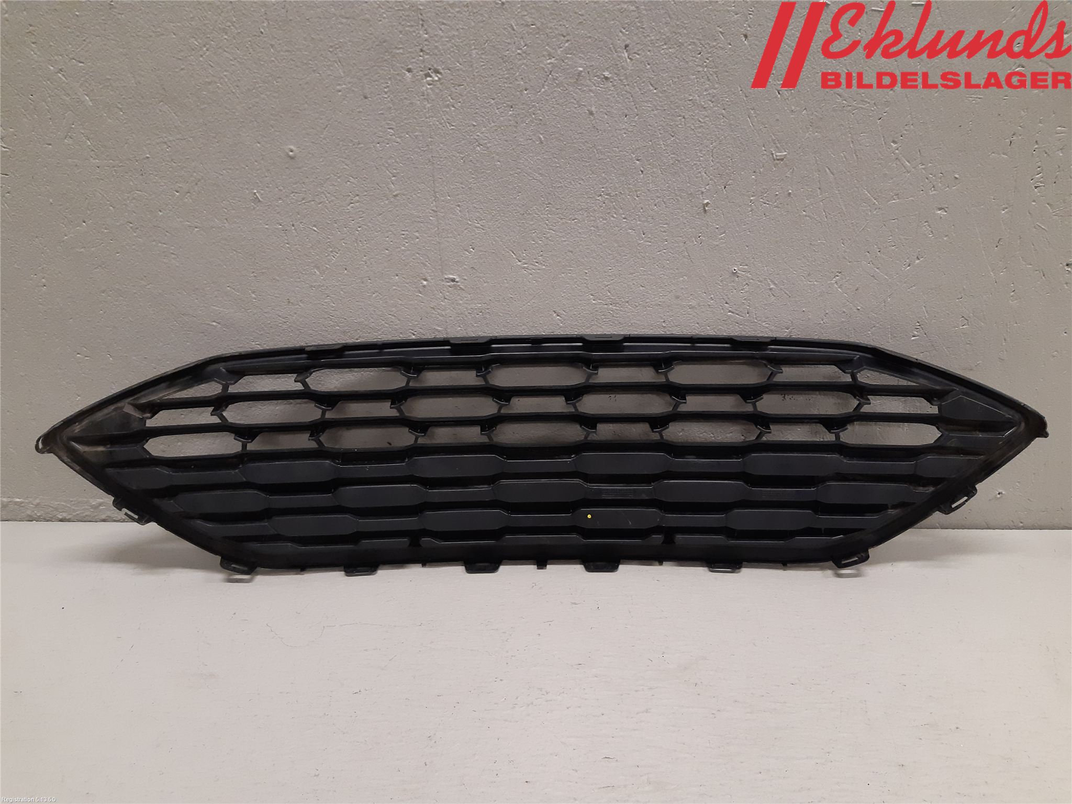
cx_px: 536
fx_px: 805
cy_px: 402
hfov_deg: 67.3
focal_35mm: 26
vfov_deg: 53.1
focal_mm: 3.93
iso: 160
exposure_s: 1/50
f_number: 1.7
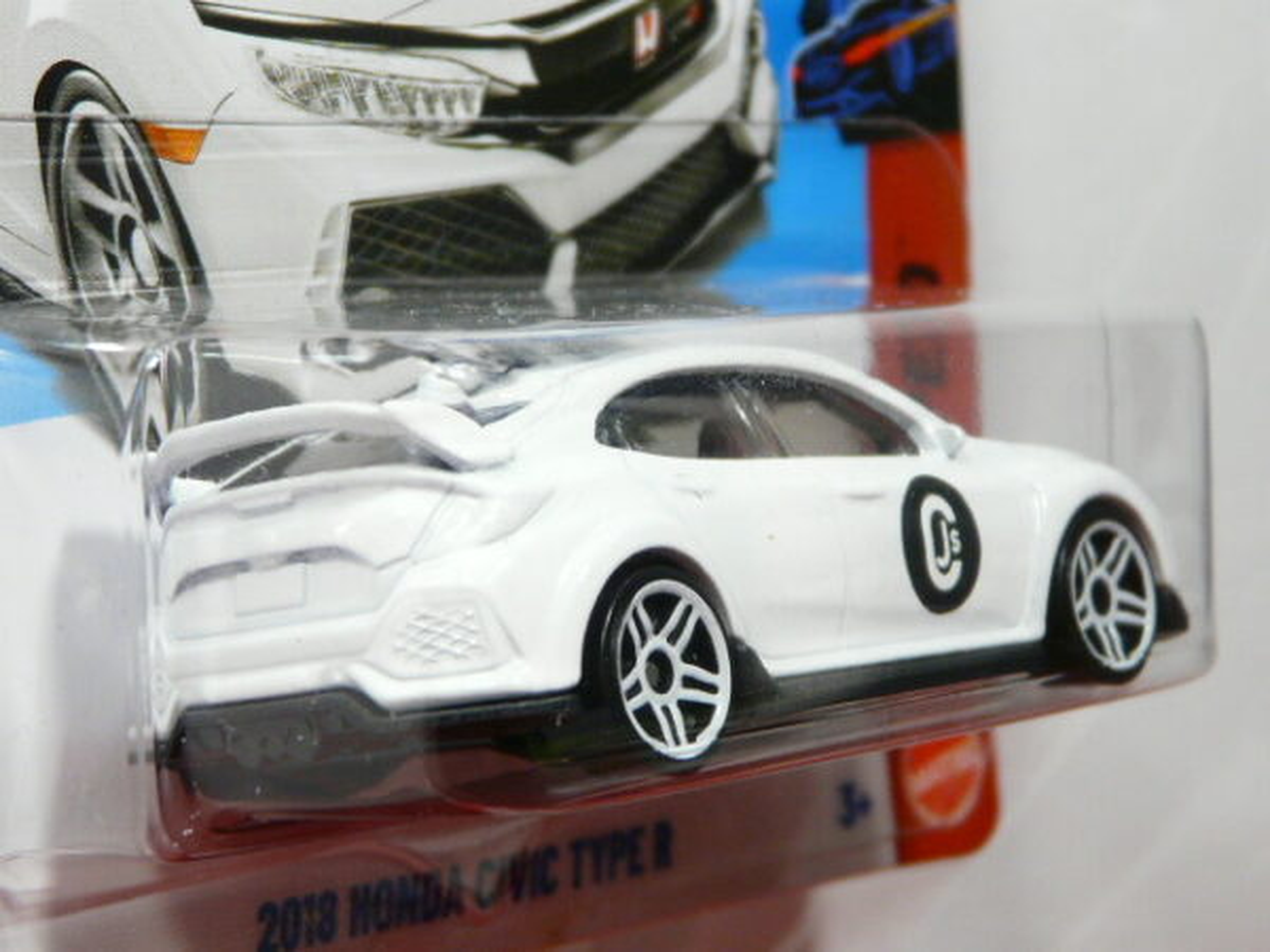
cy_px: 476
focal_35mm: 107
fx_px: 3926
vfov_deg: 13.8
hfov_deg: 18.4
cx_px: 635
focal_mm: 11.1
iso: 200
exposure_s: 1/50
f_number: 3.2
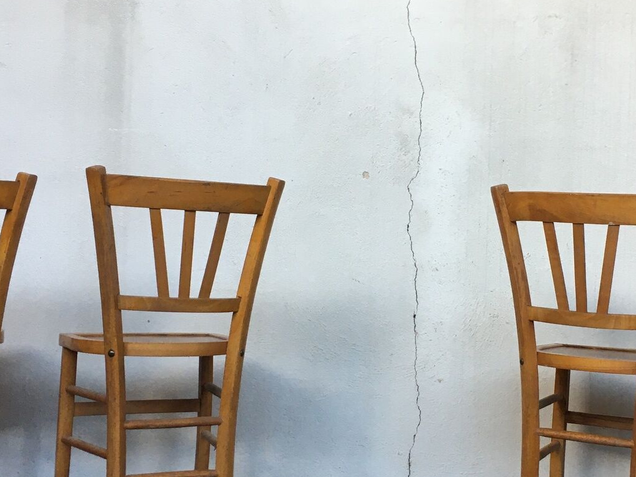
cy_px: 251
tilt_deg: +0.1
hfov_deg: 33.6
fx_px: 1047
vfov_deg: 25.6
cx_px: 404
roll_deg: -1.4
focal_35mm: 57
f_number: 2.2
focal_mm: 4.15
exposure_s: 1/33
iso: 32
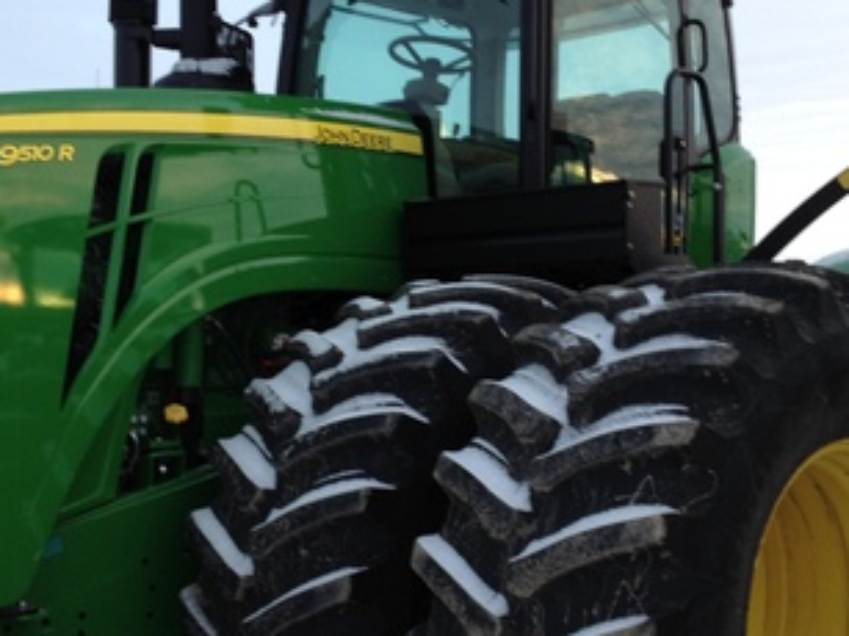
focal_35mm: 62
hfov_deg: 31.2
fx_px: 1520
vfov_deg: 23.6
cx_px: 431
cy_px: 299
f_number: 2.4
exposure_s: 1/127
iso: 64
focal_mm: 4.28
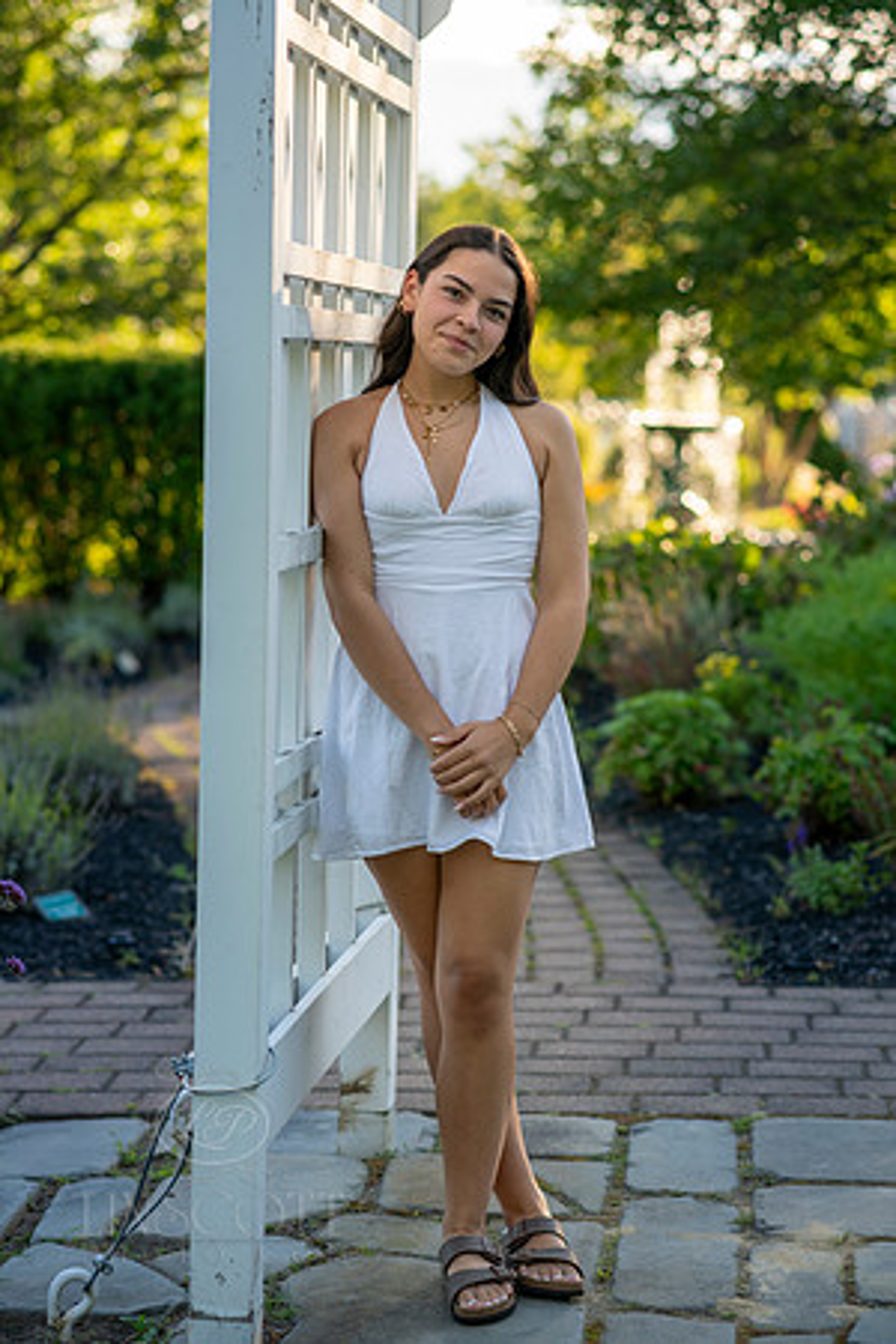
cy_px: 672
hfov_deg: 16.1
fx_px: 3173
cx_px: 448
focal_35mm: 85
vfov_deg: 23.9
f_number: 2.8
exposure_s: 1/400
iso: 100
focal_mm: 85
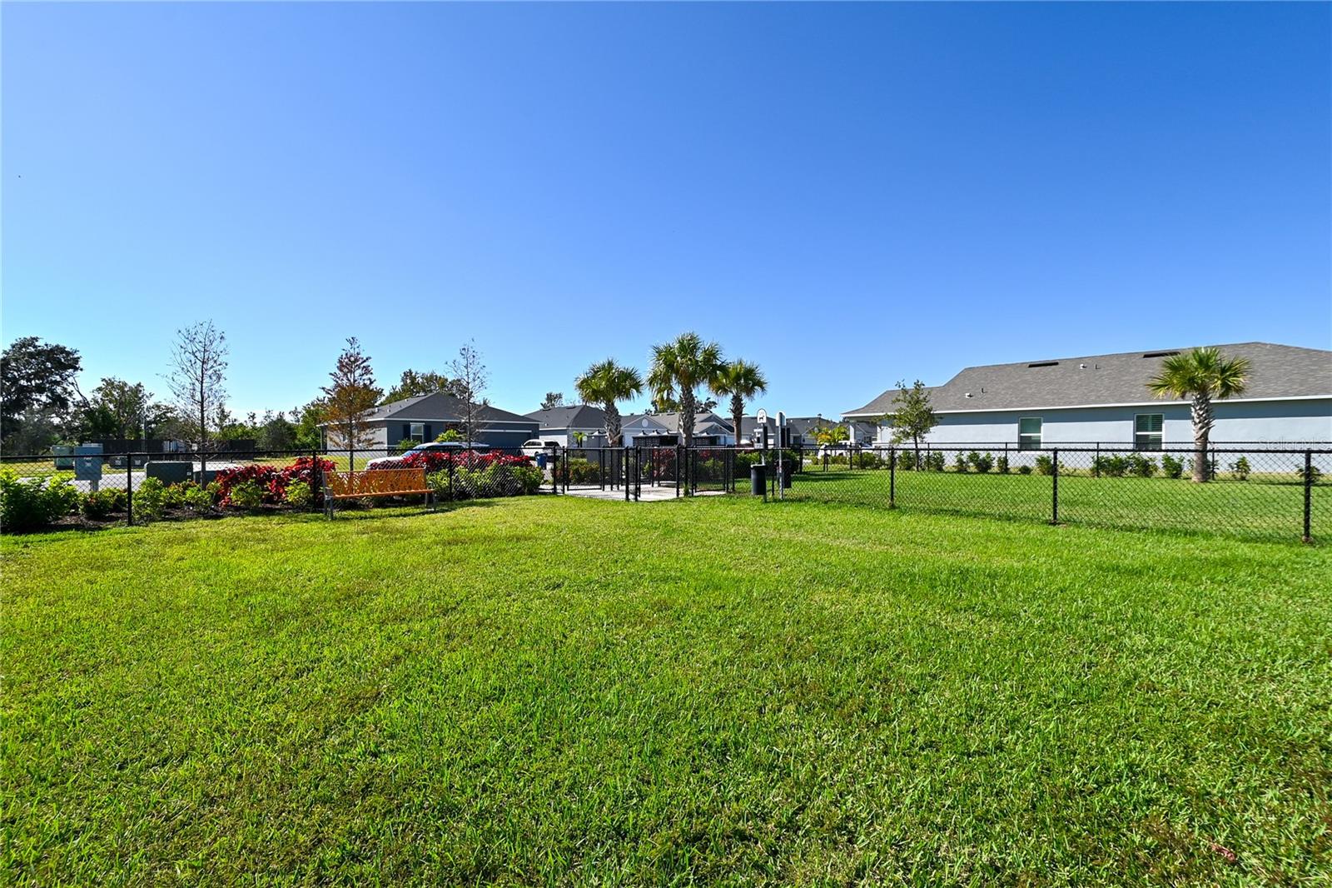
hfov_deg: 100.4
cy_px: 444
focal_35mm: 15
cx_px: 666
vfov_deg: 77.3
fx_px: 555
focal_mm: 10
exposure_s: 1/250
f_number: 8
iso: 100
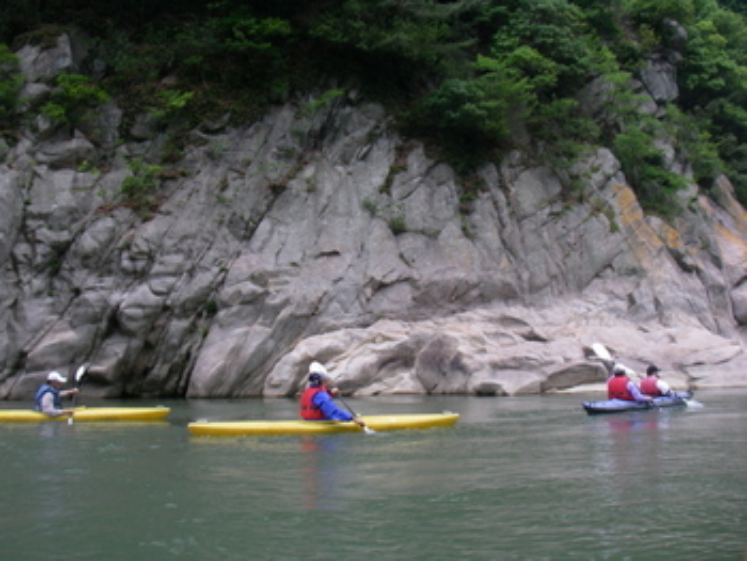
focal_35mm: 38
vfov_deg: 37.8
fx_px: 821
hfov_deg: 48.9
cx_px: 374
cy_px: 280
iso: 64
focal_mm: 6.3
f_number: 6.6
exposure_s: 1/125
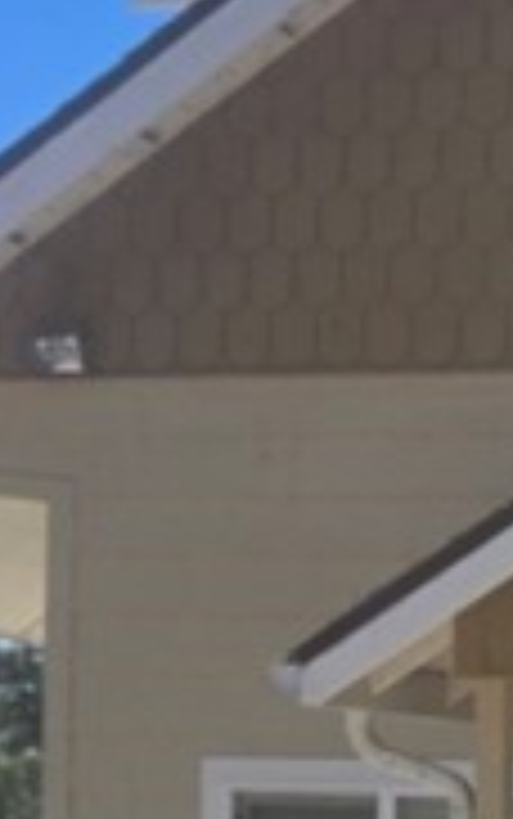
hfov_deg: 9.2
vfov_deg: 14.9
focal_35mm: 137
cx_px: 900
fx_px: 3060
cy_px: 855
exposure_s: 1/1614
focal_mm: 5.4
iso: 25
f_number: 1.8
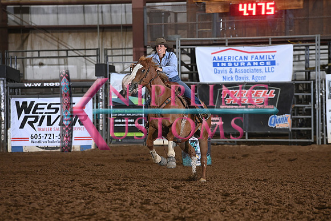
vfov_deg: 6.9
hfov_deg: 10.3
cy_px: 110
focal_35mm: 200
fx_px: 1839
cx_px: 166
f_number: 4.5
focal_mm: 200
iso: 2500
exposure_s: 1/250
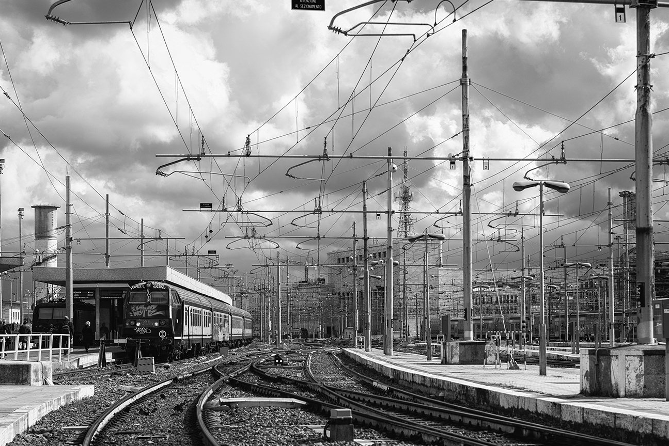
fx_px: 1617
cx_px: 343
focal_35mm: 87
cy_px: 209
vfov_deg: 15.7
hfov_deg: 23.4
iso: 50
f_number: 4
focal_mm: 55
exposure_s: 1/640
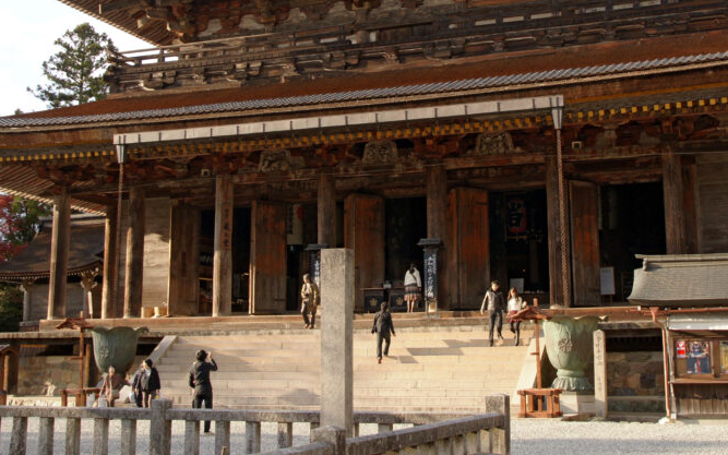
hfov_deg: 36.9
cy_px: 121
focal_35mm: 55
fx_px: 1091
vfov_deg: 23.4
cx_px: 395
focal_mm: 20
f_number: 8
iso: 200
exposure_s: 1/40
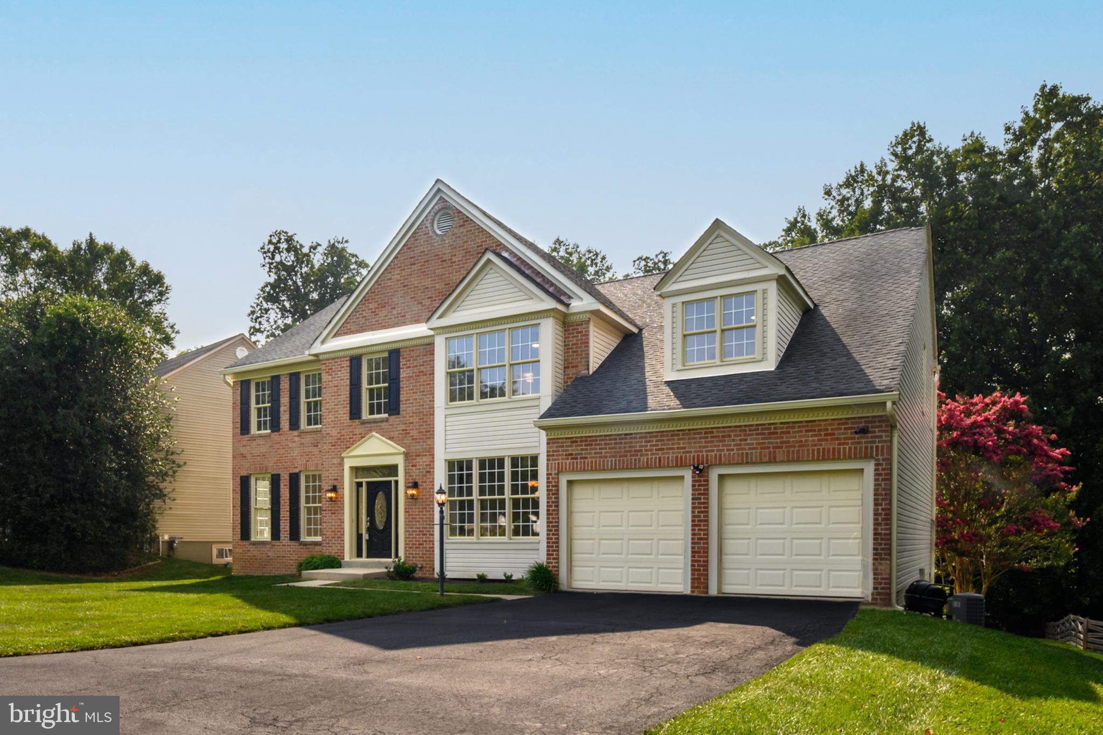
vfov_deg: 64.5
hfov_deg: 86.9
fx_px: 582
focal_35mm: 19
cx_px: 552
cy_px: 368
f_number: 16
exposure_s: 1/1250
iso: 250
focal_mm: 19
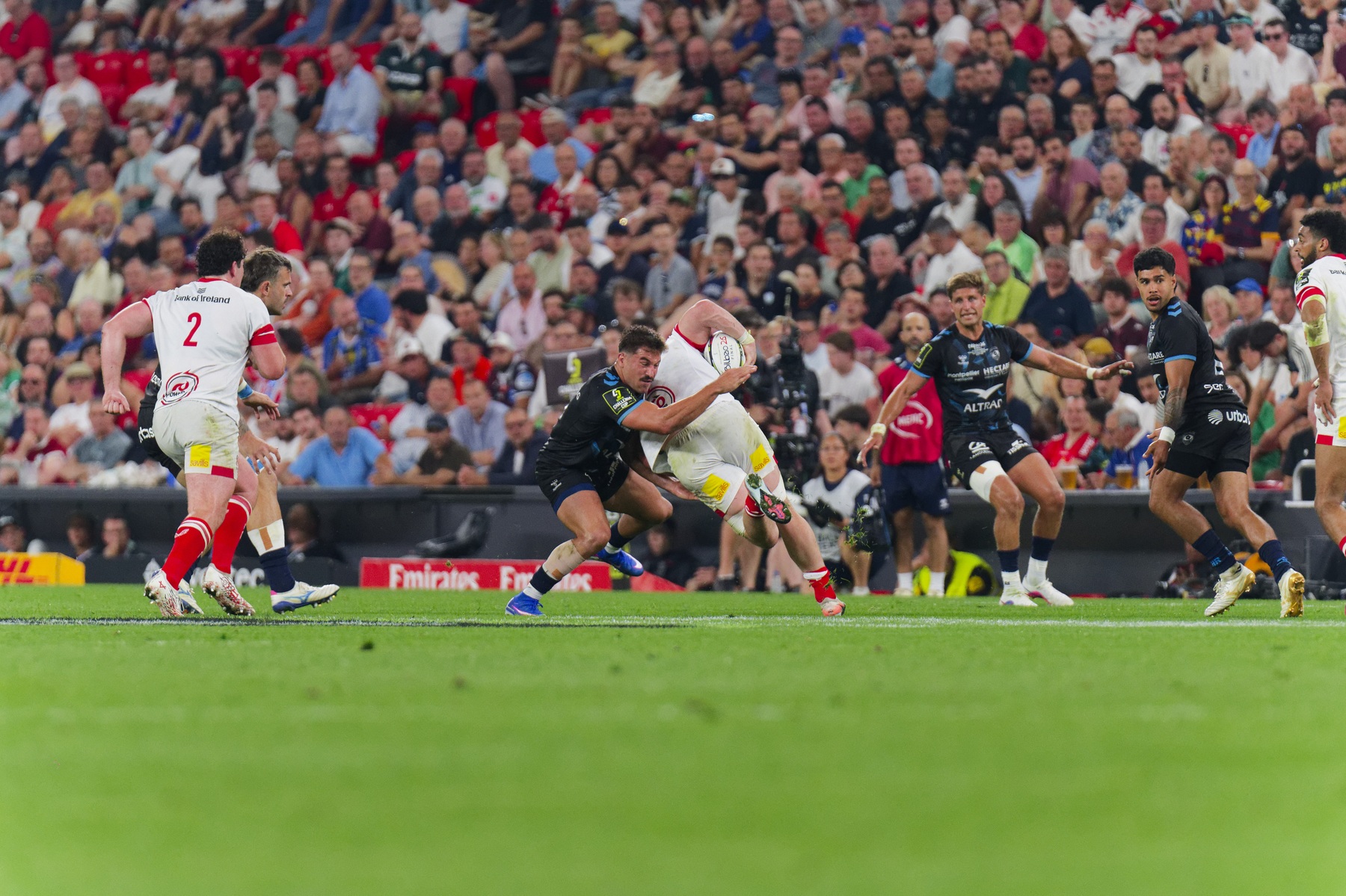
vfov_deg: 3.1
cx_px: 673
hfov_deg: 4.6
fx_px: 16819
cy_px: 448
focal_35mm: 450
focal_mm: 300
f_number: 2.8
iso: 1250
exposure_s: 1/1250
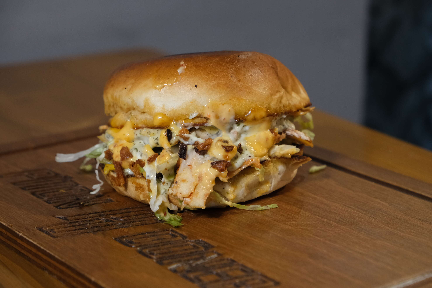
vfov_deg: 16.3
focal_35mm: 84
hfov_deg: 24.2
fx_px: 1008
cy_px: 144
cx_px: 217
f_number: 5.6
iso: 1600
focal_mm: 55
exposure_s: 1/100
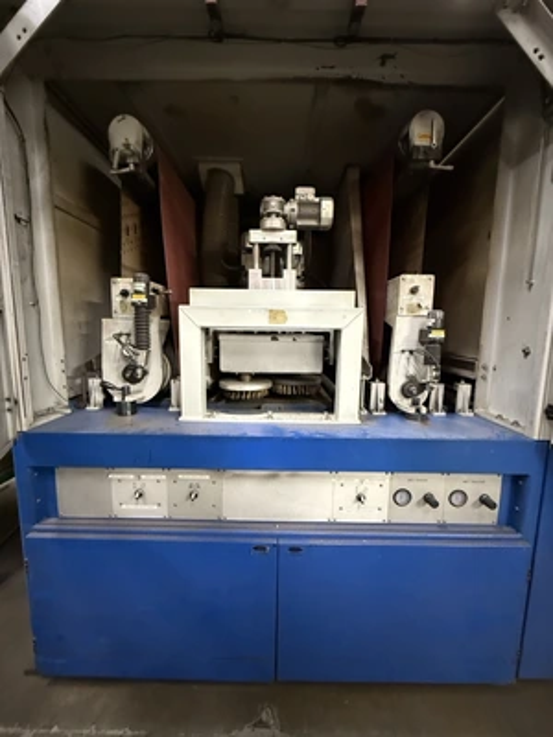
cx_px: 276
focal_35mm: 14
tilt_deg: -6.7
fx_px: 298
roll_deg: -1.2
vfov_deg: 102.1
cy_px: 368
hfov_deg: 85.7
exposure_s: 1/60
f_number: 2.2
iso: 1000
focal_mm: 2.22
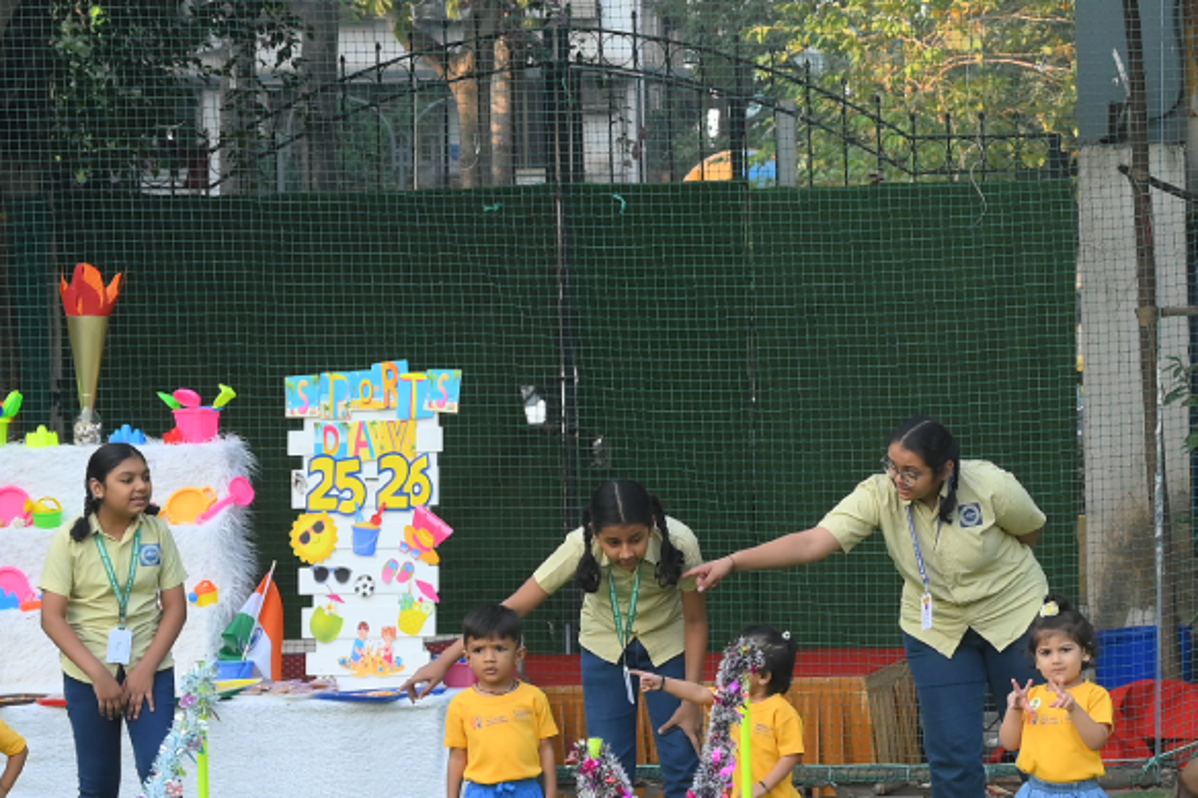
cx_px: 1238
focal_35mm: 150
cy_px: 377
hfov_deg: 13.5
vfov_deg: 9.1
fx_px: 4990
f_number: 5.6
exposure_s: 1/800
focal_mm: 54
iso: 1000
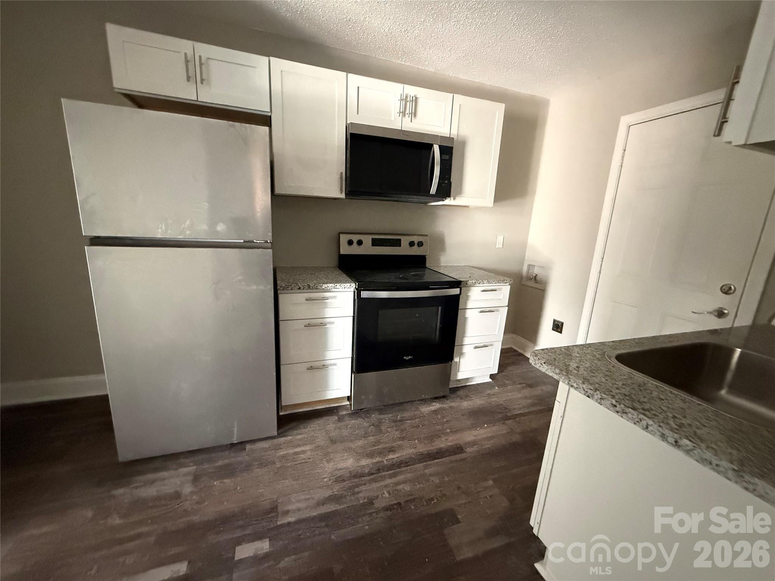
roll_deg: -3.5
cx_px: 388
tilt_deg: -13.1
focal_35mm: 14
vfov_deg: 85.7
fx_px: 313
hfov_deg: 102.1
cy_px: 290
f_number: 2.2
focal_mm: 2.22
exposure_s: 1/60
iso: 1250
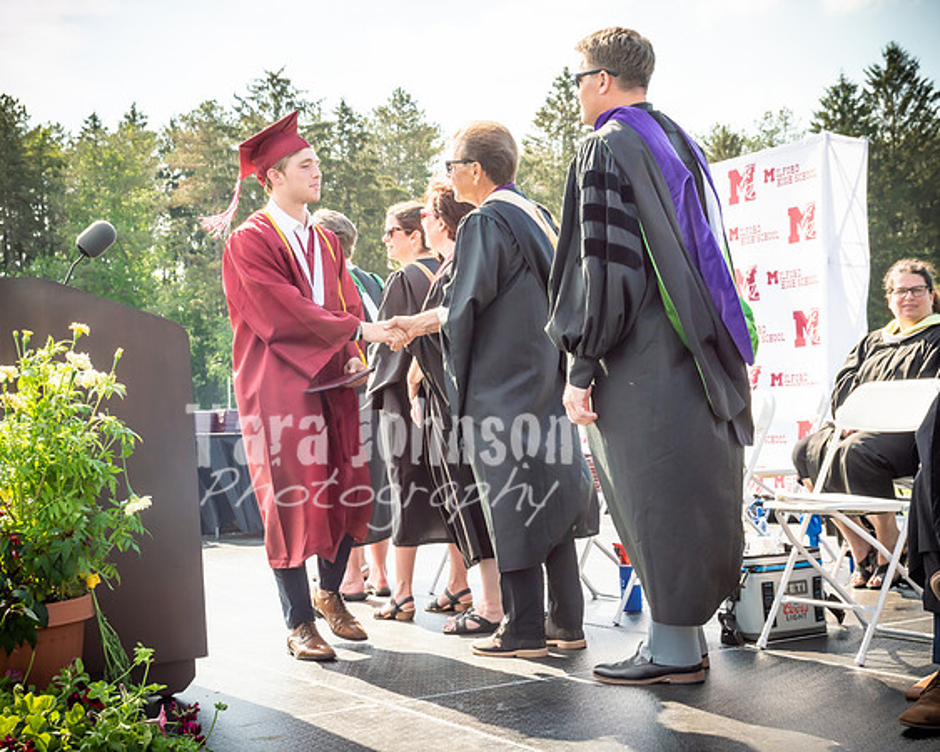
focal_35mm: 58
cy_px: 376
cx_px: 470
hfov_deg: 32.7
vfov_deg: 26.4
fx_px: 1600
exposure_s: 1/500
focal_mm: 34
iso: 200
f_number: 7.1
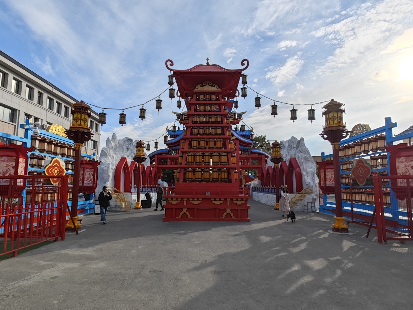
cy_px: 155
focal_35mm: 19
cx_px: 206
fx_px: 227
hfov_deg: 84.7
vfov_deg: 68.7
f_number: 1.8
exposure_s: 1/1236
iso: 50
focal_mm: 2.03
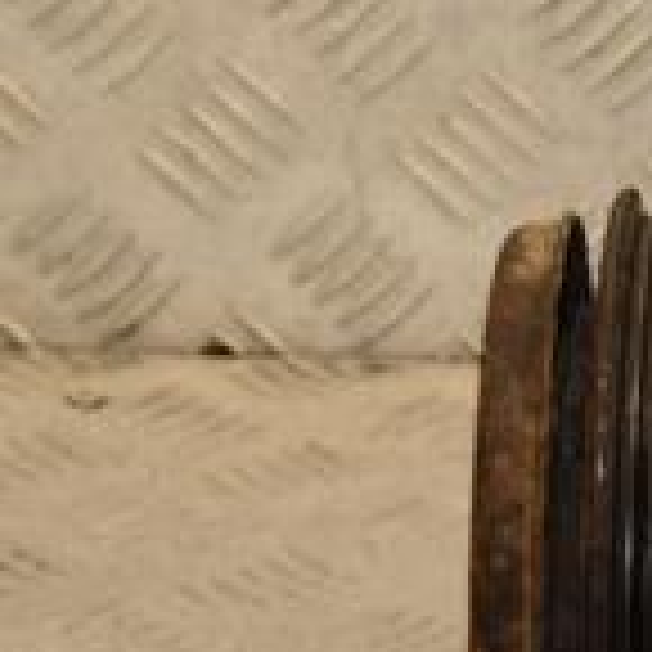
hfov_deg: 7.2
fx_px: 5067
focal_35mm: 238
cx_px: 1097
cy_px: 504
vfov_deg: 7.4
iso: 800
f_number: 7.1
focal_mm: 45
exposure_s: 1/200
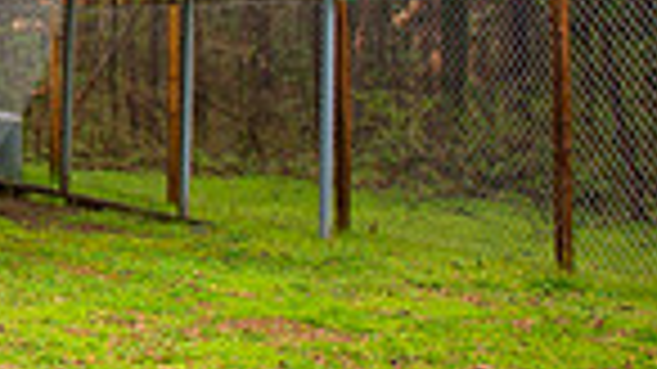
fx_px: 1741
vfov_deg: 11.4
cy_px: -241
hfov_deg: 17.9
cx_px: -464
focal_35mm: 100
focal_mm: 24
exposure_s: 1/400
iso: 200
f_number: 2.8
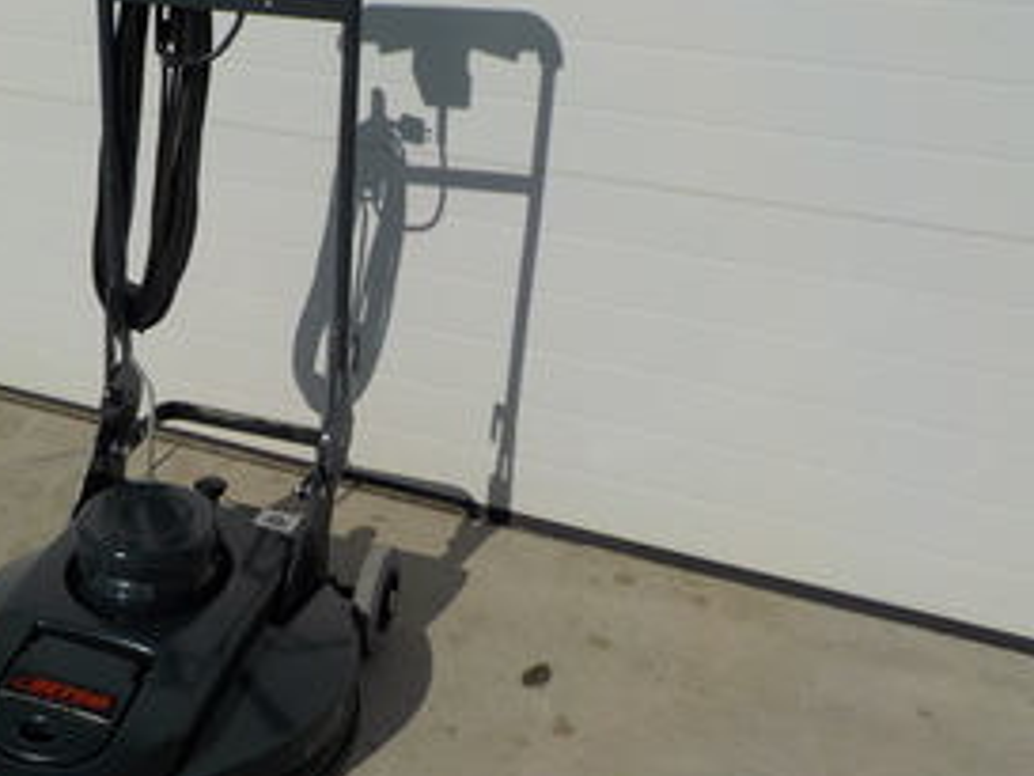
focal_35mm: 44
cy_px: 341
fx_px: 1315
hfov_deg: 41.9
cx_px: 280
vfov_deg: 32.9
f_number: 6.6
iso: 125
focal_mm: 4.1
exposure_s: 1/1250
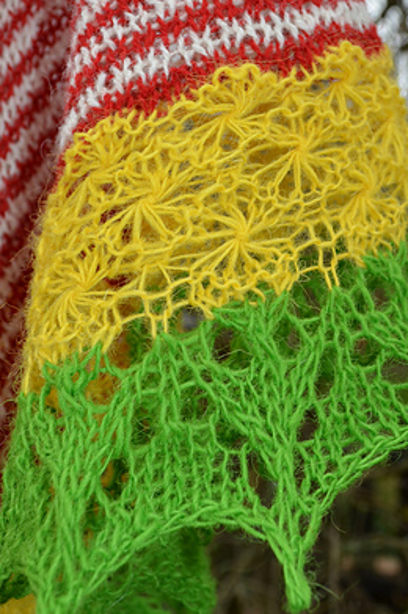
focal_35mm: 49
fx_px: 836
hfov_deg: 27.4
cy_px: 254
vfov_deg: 40.3
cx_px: 242
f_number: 5.6
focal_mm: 20
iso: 200
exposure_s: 1/125
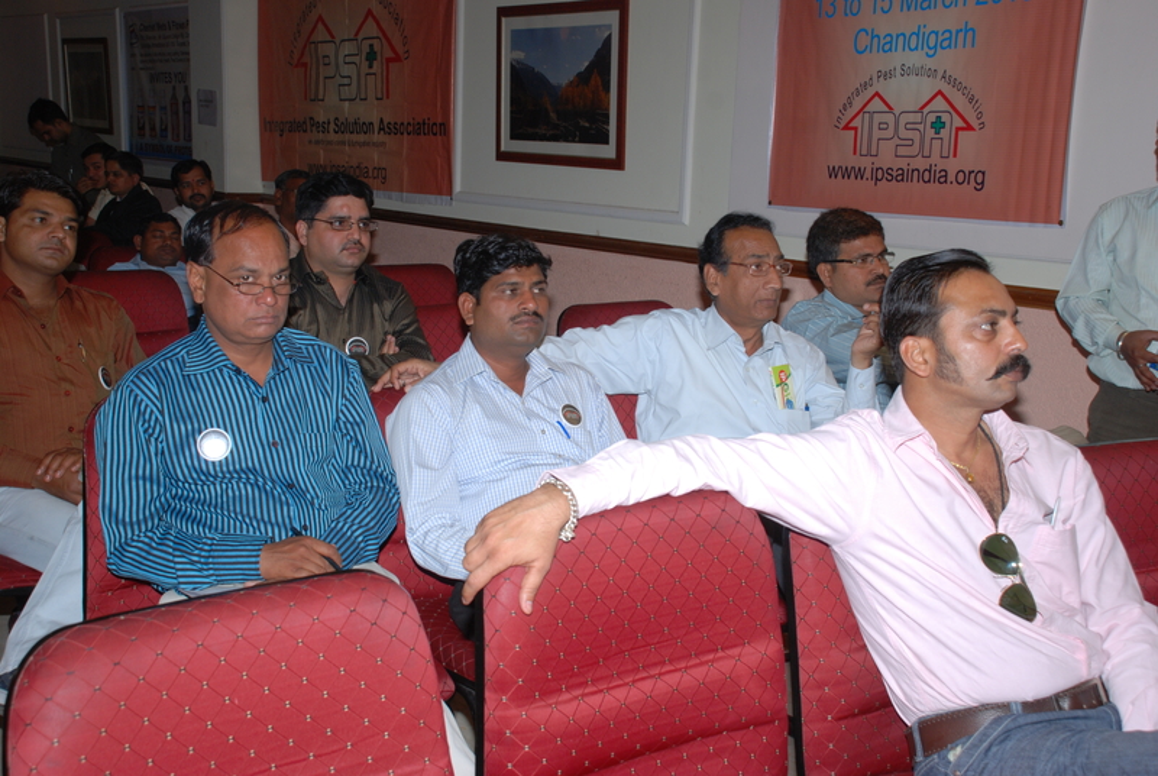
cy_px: 388
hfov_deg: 42.3
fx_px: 1498
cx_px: 579
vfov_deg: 29.0
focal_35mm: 46
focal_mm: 31
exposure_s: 1/125
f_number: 9
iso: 200
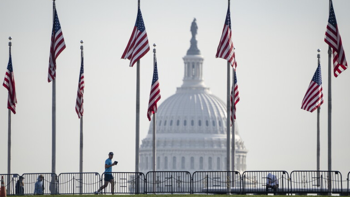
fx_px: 8938
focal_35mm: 963
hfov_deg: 2.2
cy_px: 97
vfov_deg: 1.3
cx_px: 177
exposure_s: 1/640
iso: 200
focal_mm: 600
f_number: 6.3
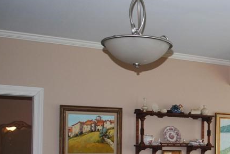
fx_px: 409
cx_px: 223
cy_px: 133
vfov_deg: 20.9
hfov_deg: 29.6
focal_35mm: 64
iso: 200
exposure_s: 1/60
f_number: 3.5
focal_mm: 18
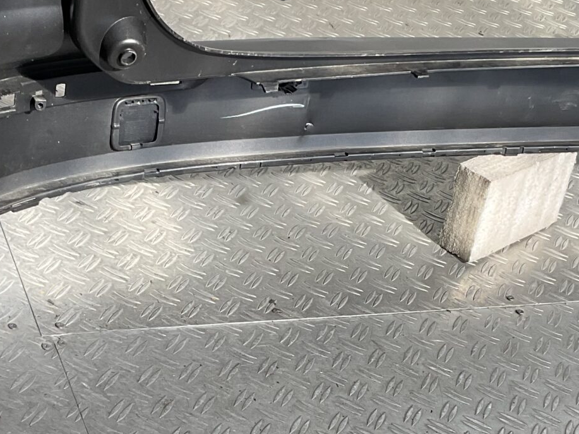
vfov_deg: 18.1
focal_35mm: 81
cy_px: 314
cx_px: 265
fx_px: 1354
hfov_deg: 24.1
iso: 16
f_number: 1.8
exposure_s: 1/279
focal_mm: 3
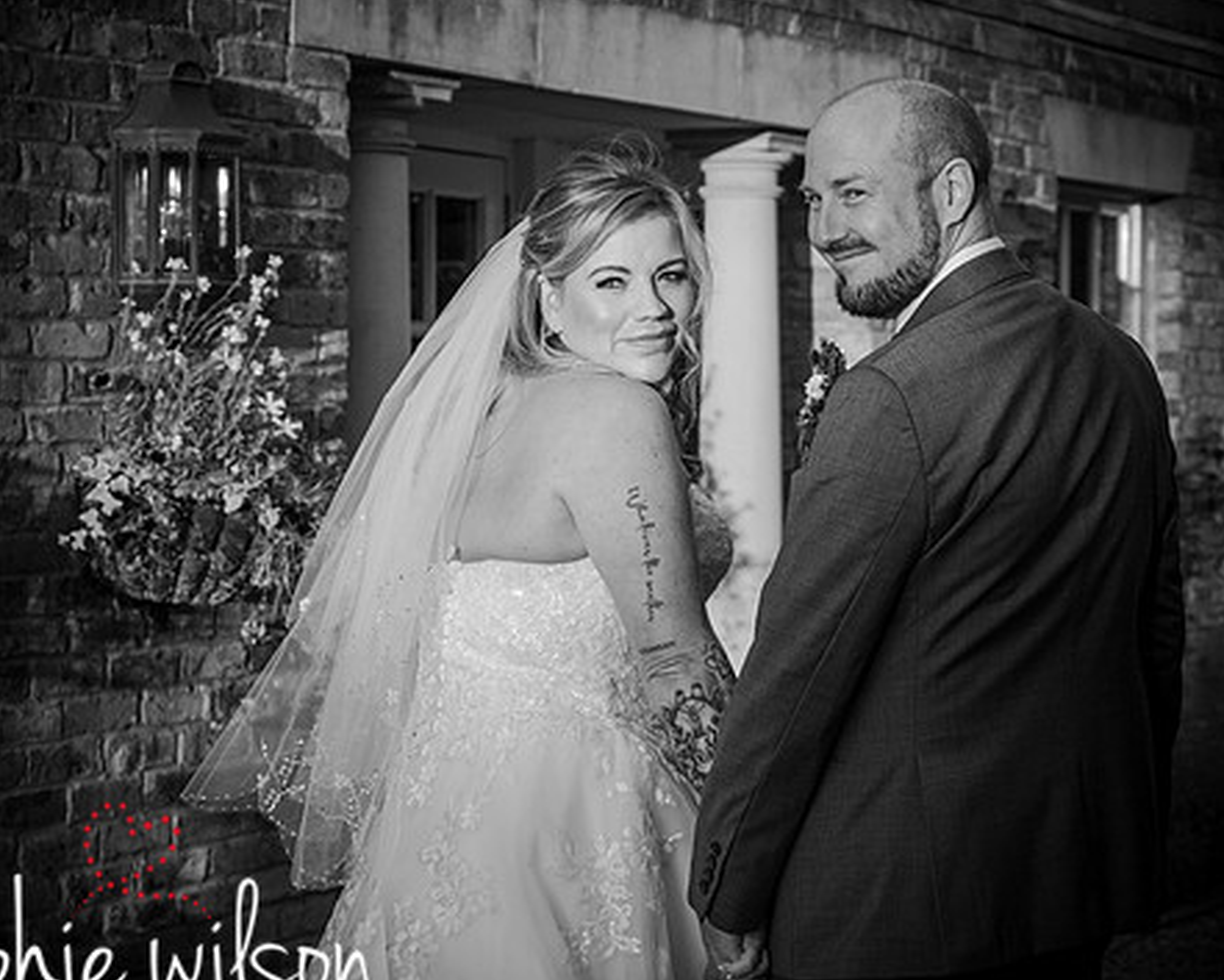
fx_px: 3478
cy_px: 457
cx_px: 464
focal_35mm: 96
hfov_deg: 19.9
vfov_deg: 16.0
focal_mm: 66
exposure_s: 1/250
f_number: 6
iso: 500
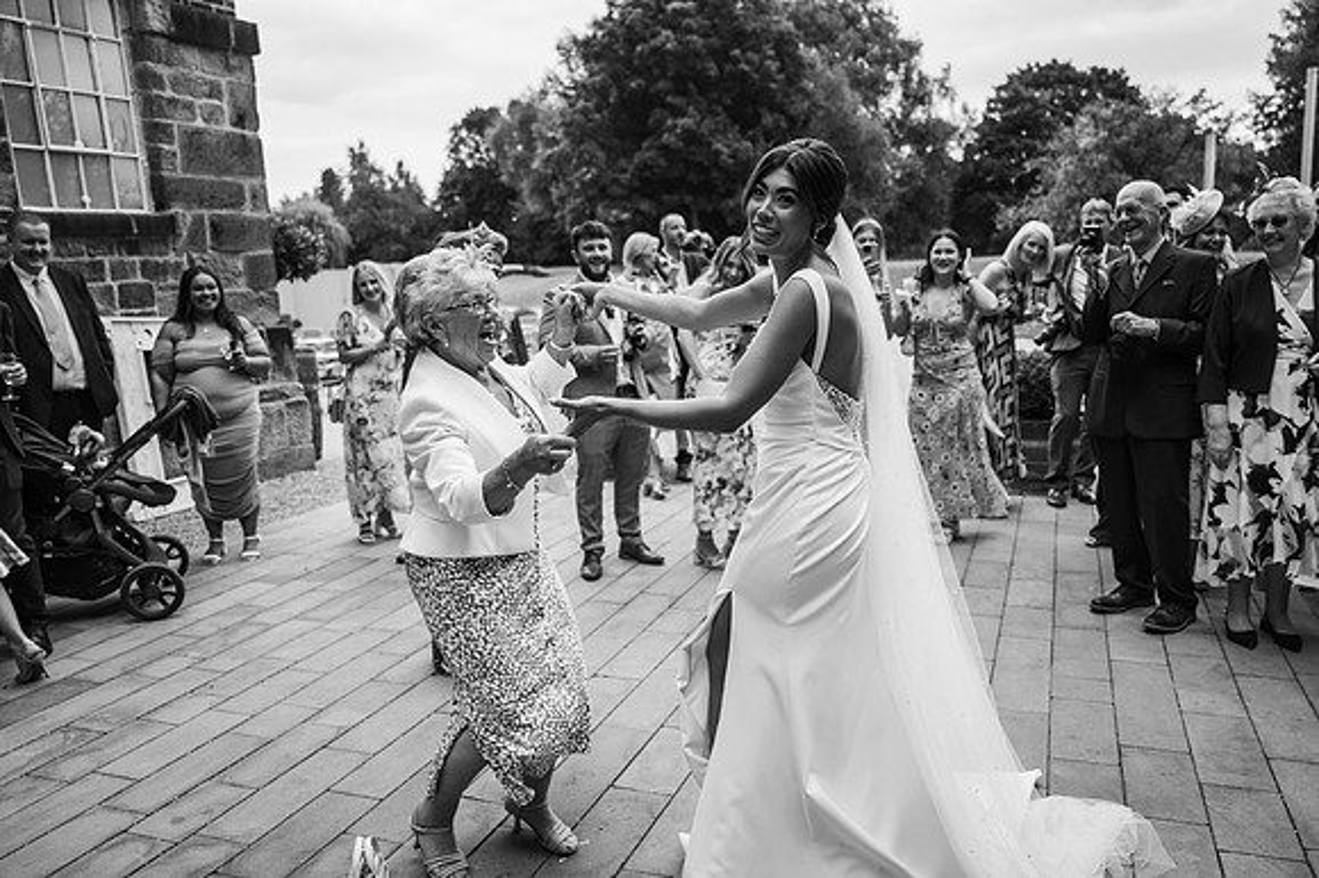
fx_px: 1044
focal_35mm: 28
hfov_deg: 64.6
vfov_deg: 45.6
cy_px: 439
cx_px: 660
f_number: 2.8
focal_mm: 28.5
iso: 100
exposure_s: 1/800
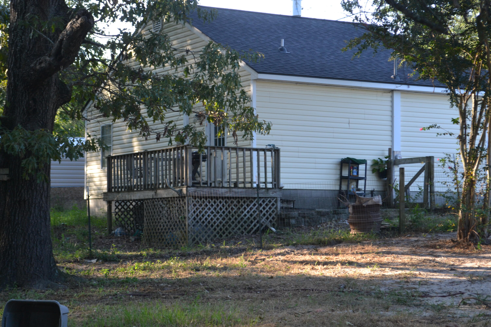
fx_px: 1125
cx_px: 246
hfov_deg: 24.6
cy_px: 164
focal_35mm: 82
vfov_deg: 16.6
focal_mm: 55
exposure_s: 1/125
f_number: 5.6
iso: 360
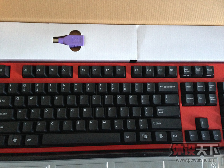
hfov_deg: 55.4
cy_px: 84
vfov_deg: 42.9
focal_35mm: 33
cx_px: 112
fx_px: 214
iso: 400
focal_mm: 4.13
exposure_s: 1/15
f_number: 2.4
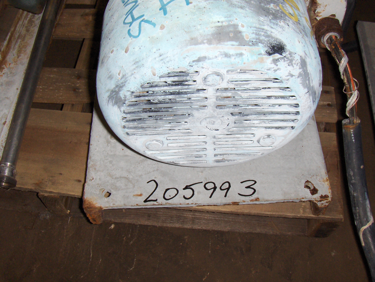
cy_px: 141
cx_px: 188
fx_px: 445
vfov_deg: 35.2
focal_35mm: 41
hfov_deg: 45.7
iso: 100
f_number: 5.09
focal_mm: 6.5
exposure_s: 1/60
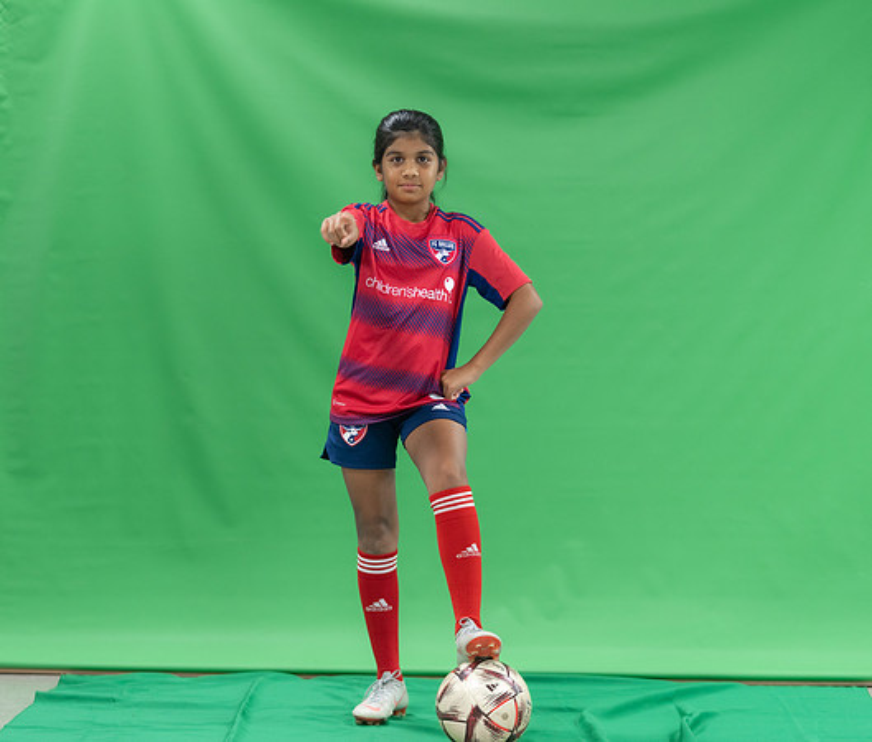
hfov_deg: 21.5
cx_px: 414
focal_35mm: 87
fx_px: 2299
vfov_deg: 18.3
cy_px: 362
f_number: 2.8
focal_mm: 72
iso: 1000
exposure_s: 1/250
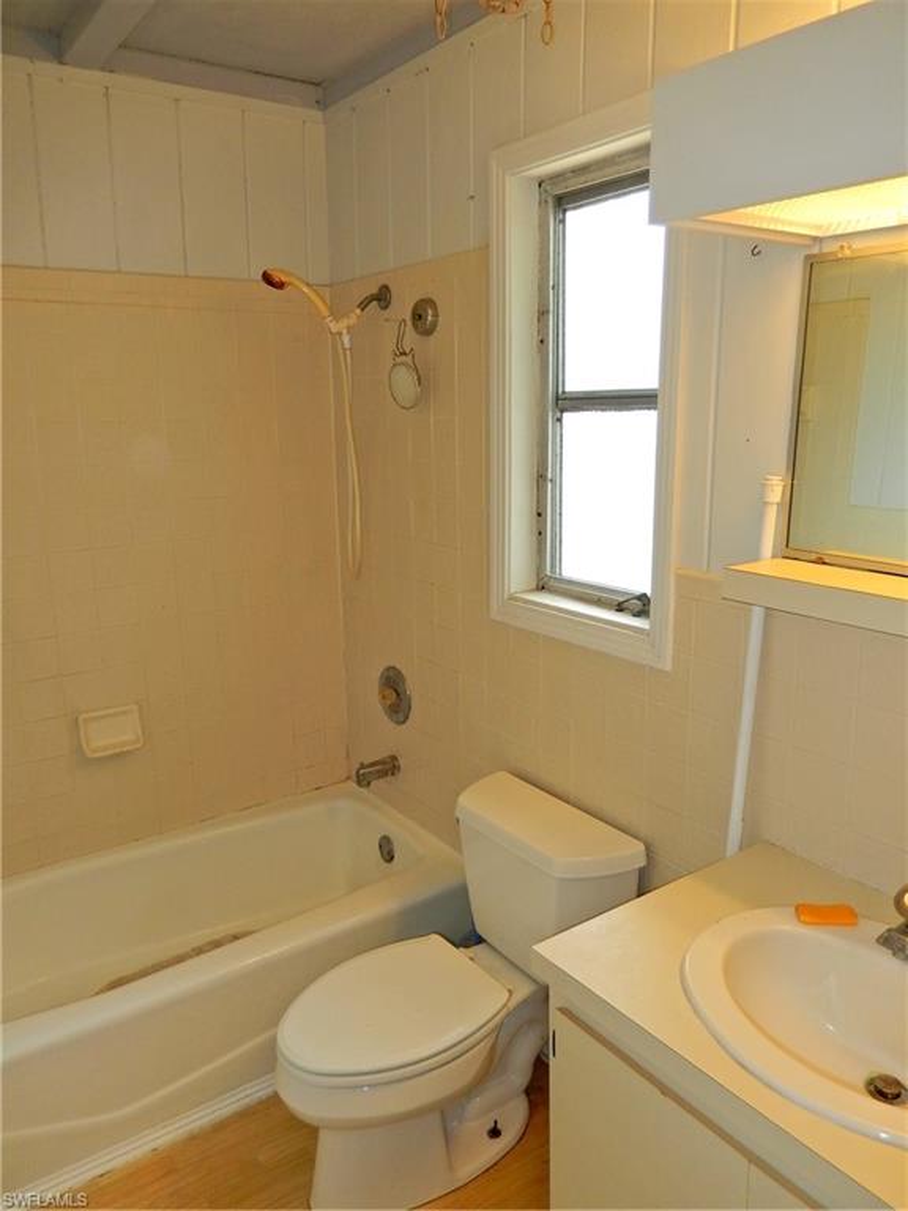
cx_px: 454
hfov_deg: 54.9
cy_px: 606
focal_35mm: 25
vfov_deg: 69.4
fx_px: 874
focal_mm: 4.5
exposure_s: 1/30
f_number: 3.4
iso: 125
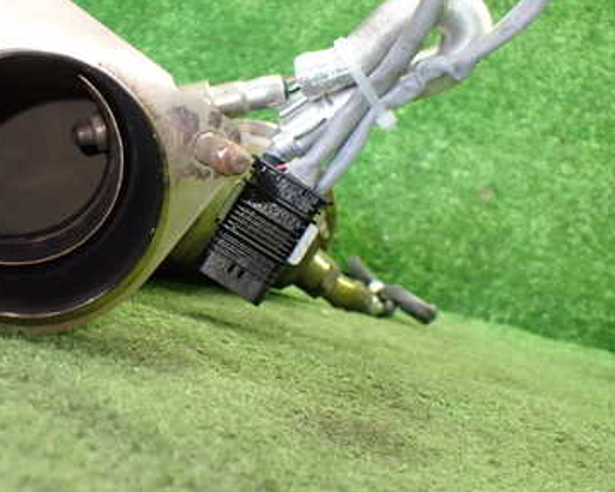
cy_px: 175
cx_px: 149
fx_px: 892
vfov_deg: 30.7
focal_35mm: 49
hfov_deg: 37.1
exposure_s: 1/80
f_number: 2.3
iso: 800
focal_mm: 5.4
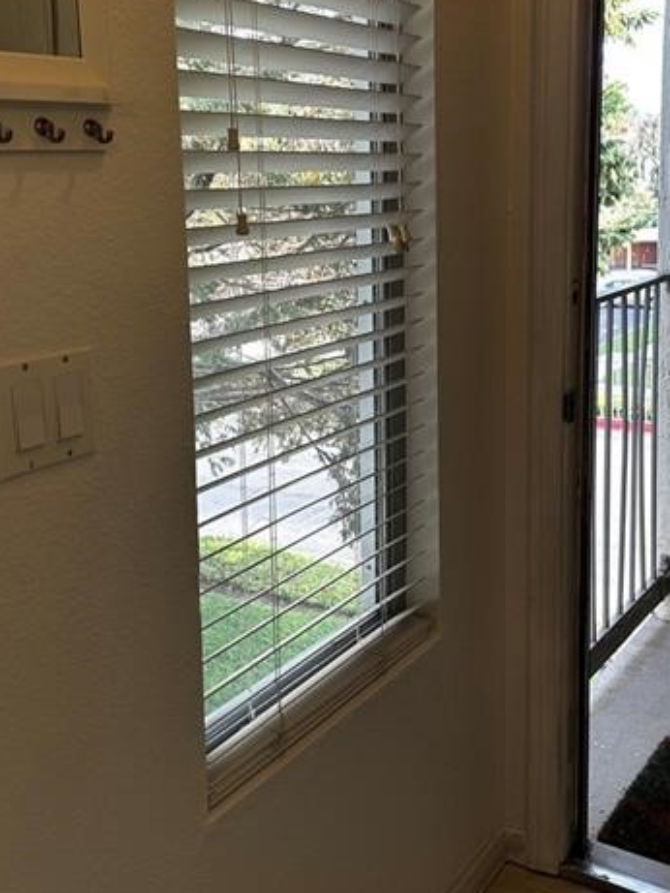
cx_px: 443
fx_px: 1032
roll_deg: -0.7
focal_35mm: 40
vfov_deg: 46.2
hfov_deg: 35.6
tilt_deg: -10.2
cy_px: 314
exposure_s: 1/125
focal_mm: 6.86
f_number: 1.78
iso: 64
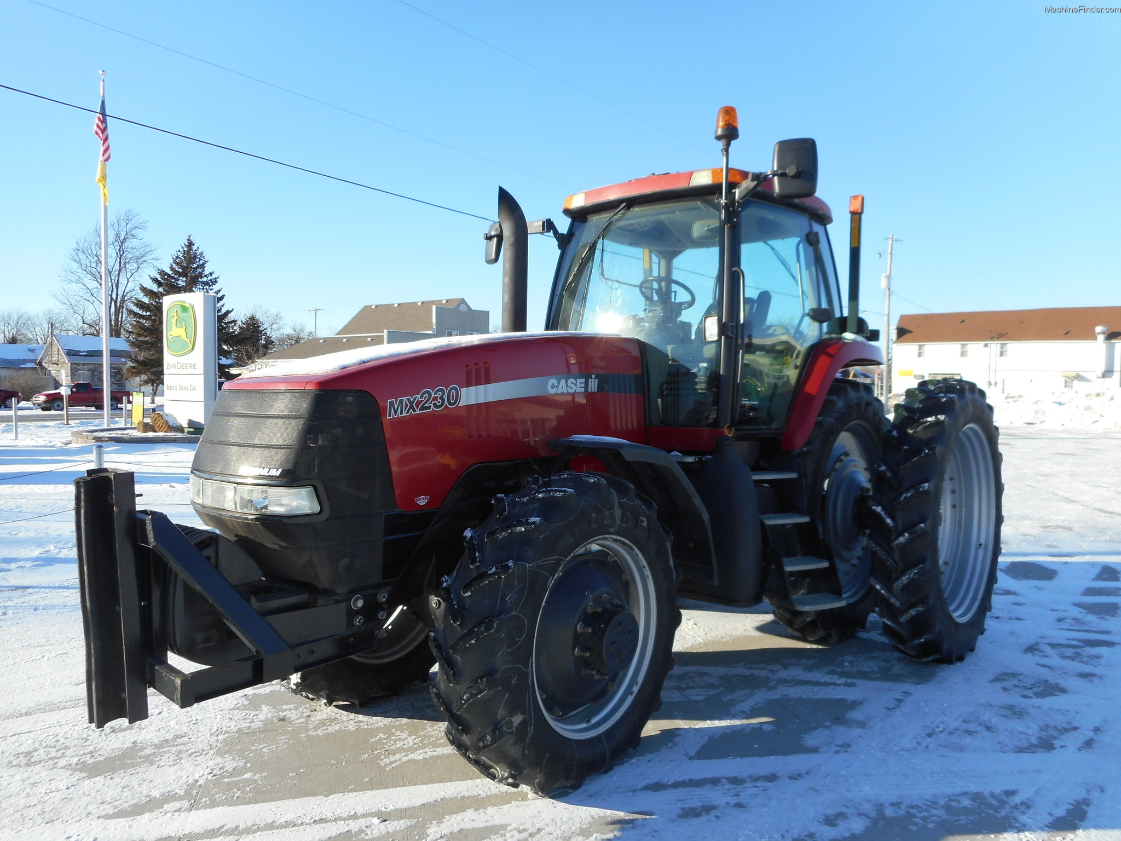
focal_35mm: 25
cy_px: 420
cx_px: 560
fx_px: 810
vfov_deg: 54.9
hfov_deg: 69.4
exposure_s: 1/400
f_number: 3.7
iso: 80
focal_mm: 4.5
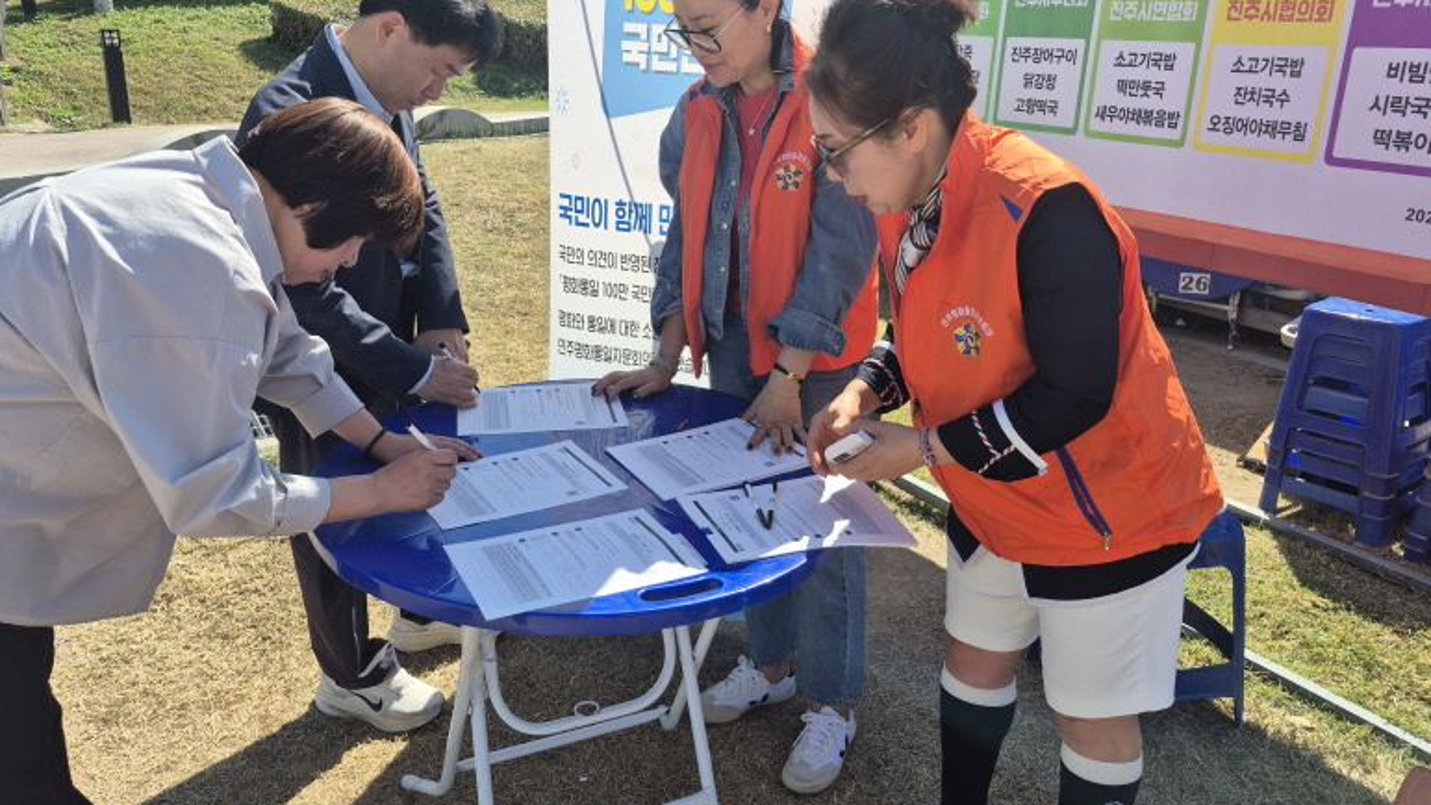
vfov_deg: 44.1
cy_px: 317
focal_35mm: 26
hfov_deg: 71.9
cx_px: 709
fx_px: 986
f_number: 1.8
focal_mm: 5.4
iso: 25
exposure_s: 1/1176
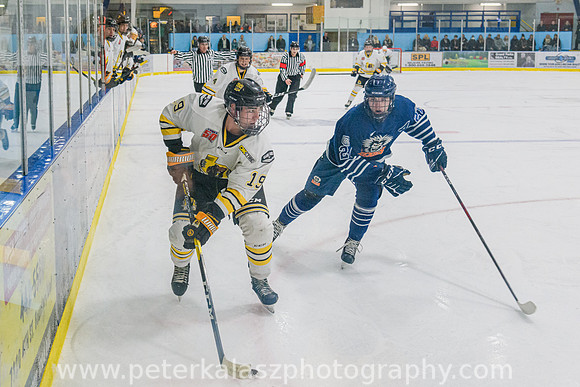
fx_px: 896
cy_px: 175
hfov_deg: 35.6
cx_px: 202
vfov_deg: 24.4
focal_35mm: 56
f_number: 5.6
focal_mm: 40
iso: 3200
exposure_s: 1/500
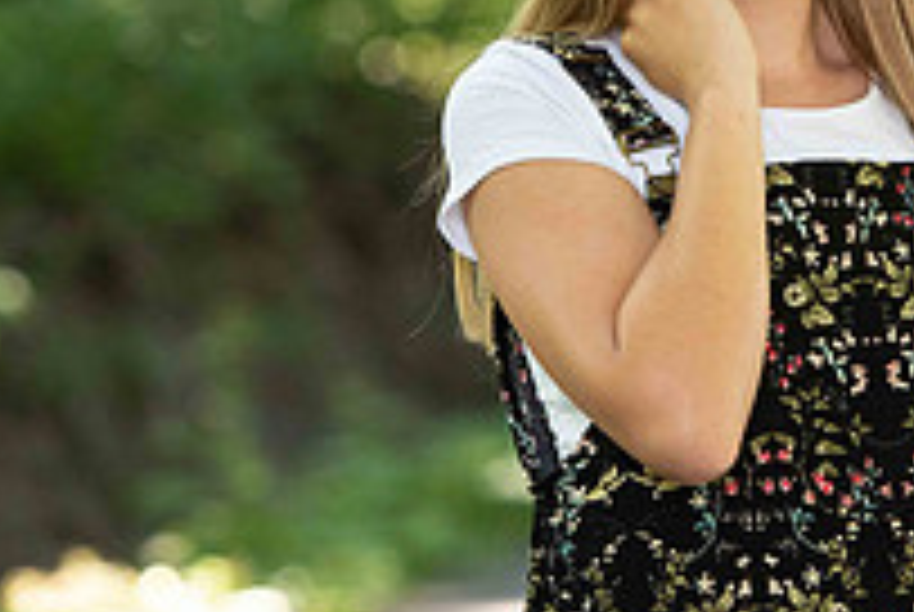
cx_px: 837
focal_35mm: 385
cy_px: 106
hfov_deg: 5.3
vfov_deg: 3.6
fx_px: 9789
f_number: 3.5
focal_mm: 135
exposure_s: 1/200
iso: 640
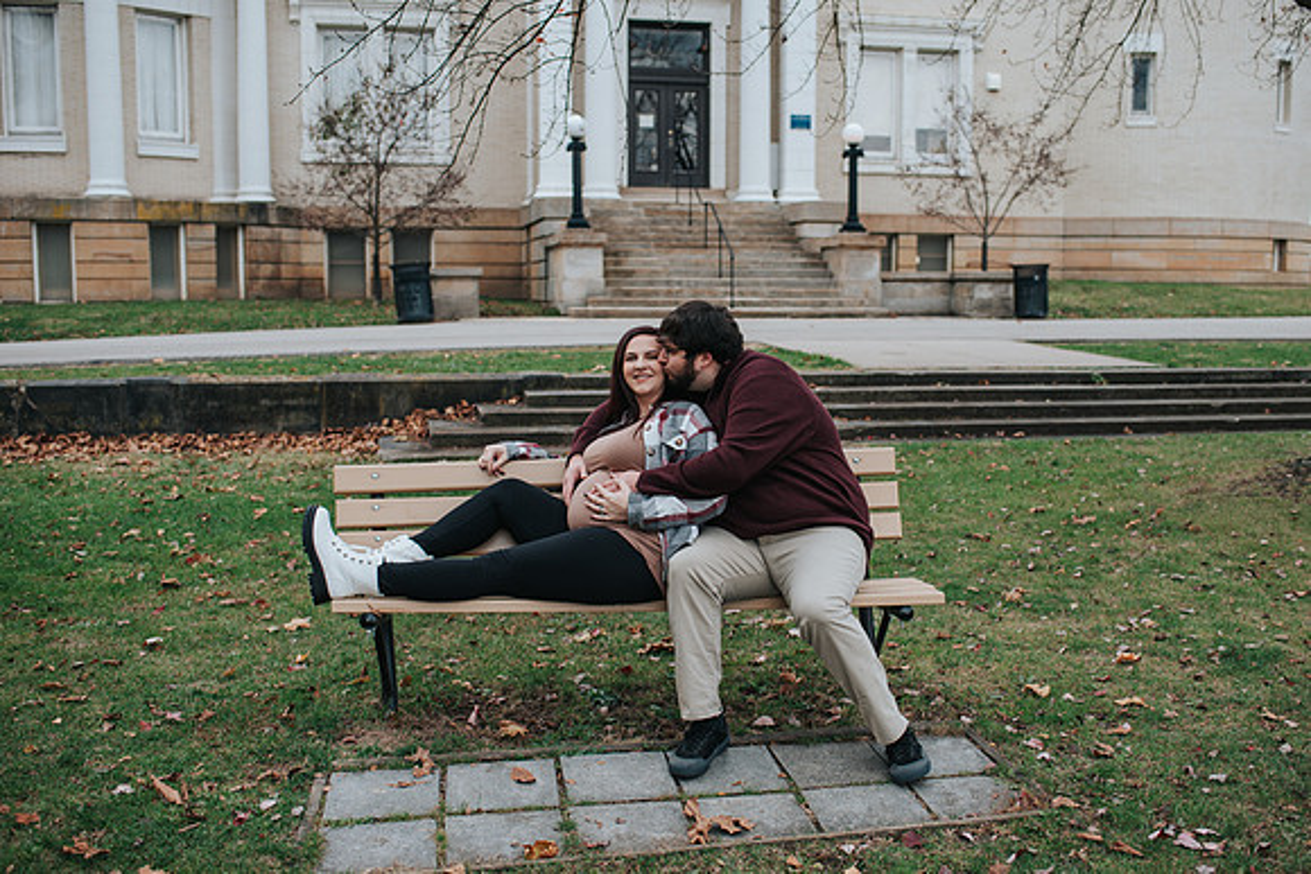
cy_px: 437
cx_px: 700
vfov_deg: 34.7
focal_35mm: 38
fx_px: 1400
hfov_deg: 50.1
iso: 100
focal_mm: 35
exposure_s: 1/200
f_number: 2.8
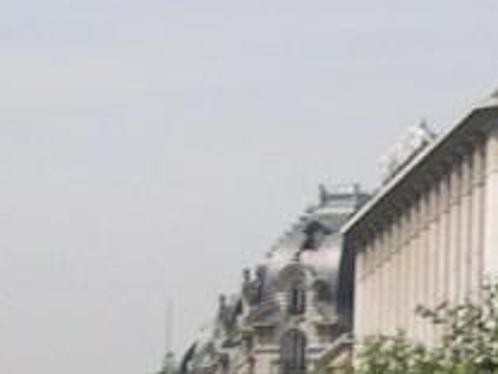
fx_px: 4158
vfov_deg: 5.1
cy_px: 194
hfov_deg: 6.7
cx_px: 912
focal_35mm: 289
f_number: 8.4
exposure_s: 1/204
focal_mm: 10.1
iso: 100
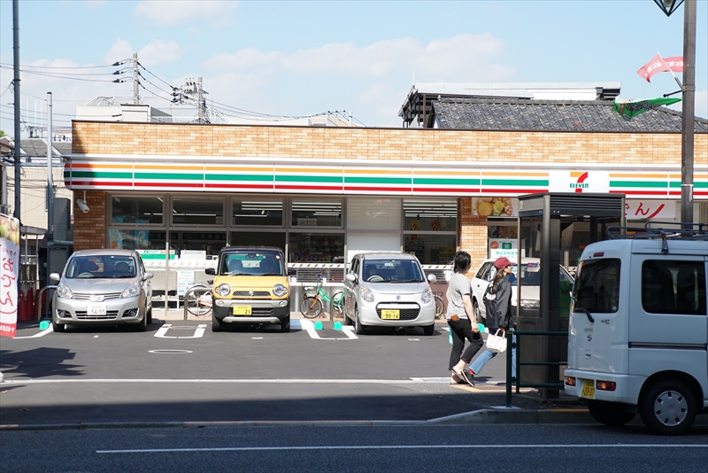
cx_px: 354
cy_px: 236
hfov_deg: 24.8
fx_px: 1613
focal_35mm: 82
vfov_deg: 16.7
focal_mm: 55
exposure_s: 1/400
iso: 100
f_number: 5.6
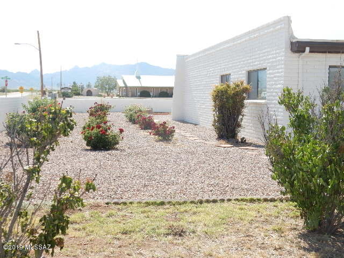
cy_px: 129
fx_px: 507
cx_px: 172
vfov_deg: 28.6
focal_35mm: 51
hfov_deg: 37.5
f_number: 4.5
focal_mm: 9
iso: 125
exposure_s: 1/500
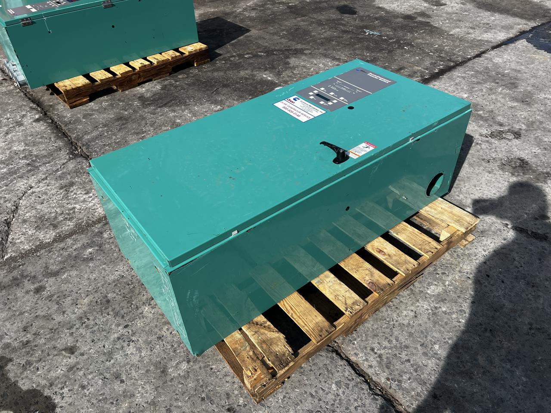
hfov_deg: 67.3
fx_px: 414
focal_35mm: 26
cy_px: 206
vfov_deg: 53.1
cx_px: 276
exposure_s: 1/3077
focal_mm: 5.7
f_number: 1.5
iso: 50
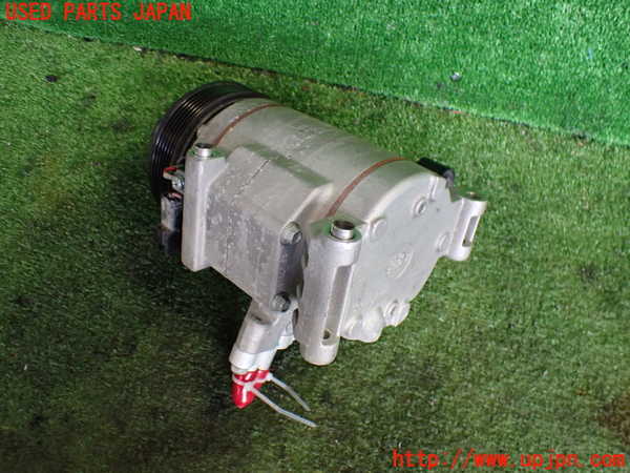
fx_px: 546
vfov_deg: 46.8
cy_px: 236
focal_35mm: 30
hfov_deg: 60.0
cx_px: 315
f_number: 2.3
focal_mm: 5.4
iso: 640
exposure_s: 1/125
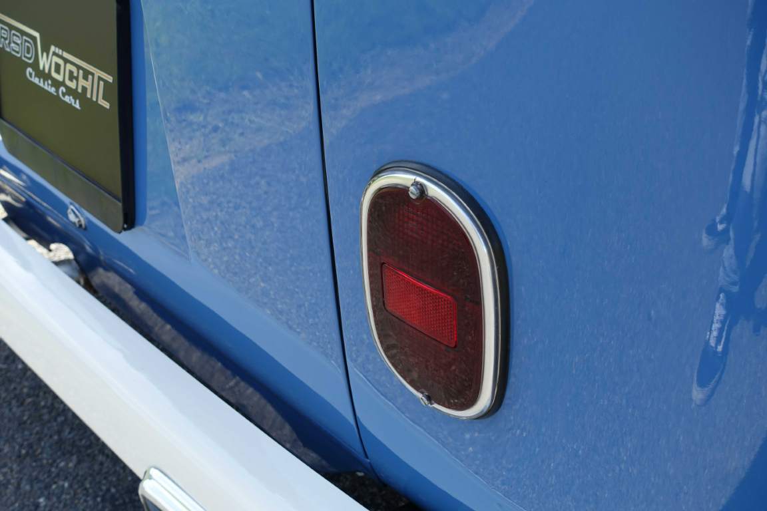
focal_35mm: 44
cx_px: 384
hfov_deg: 44.5
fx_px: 937
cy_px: 256
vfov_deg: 30.5
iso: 125
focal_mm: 16.17
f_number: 4
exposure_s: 1/400
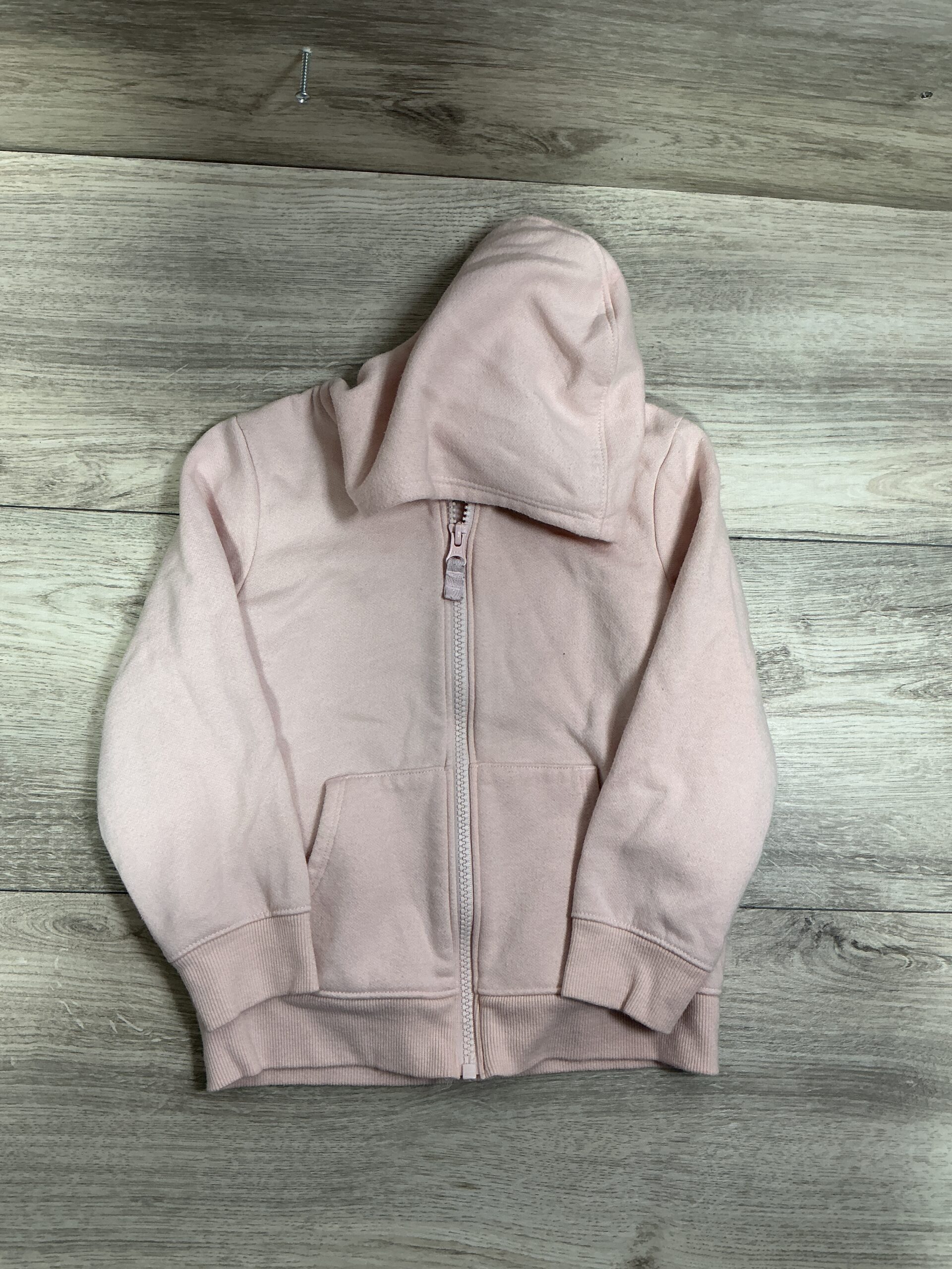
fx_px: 1063
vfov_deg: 61.7
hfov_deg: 48.2
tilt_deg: -83.5
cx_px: 476
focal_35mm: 29
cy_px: 634
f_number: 1.8
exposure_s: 1/60
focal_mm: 3
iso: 50
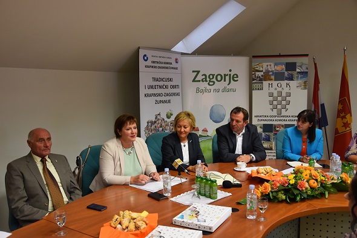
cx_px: 178
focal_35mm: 32
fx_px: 312
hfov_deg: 59.5
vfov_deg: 41.7
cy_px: 119
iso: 560
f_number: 4
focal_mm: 21
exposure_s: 1/60
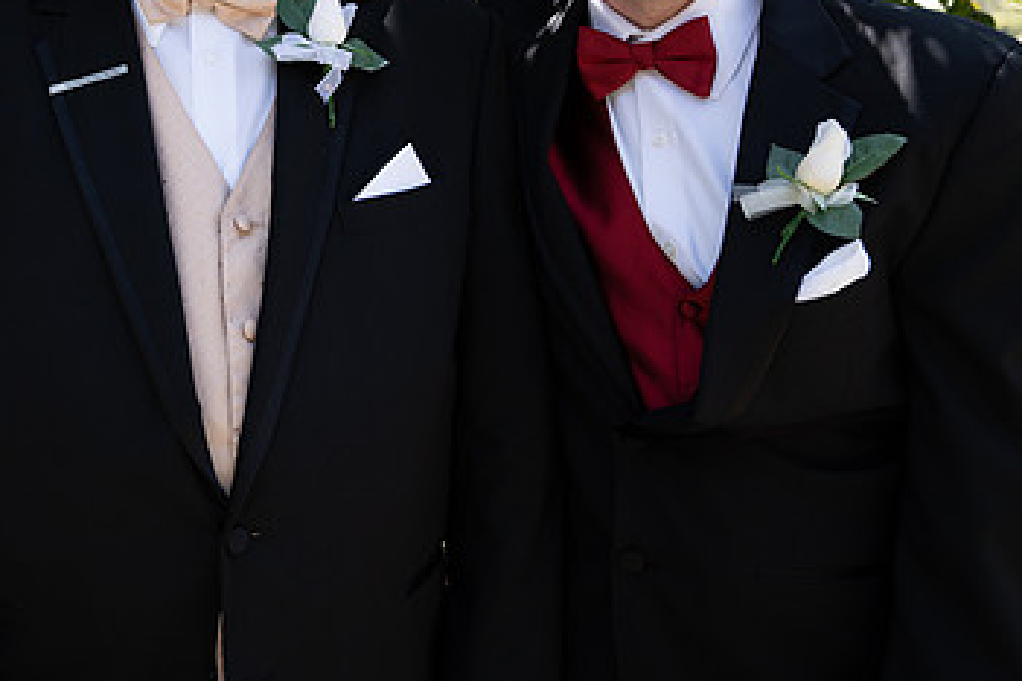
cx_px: 215
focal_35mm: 48
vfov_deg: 27.4
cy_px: 124
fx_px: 1363
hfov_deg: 39.6
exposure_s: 1/200
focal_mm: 29
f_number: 4.5
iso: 160
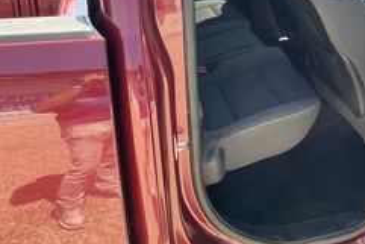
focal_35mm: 50
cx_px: 291
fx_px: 507
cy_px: 62
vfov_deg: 26.7
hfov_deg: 38.1
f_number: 1.8
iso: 32
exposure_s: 1/132
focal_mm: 3
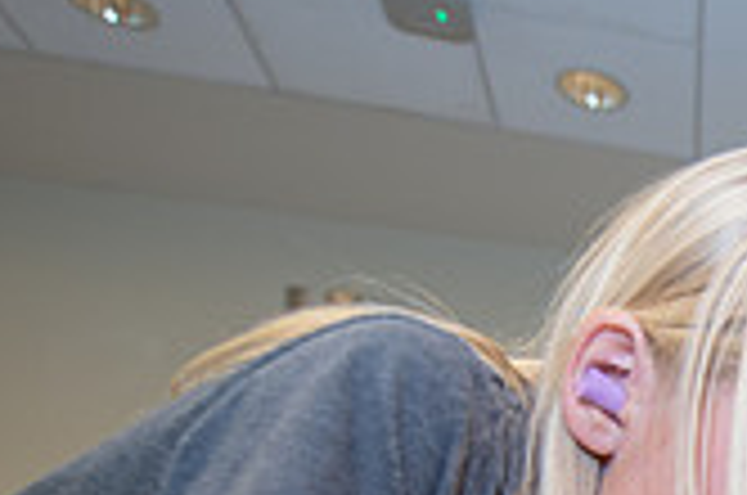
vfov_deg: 20.6
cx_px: 1097
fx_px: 1139
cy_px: 764
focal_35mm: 55
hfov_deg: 26.8
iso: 400
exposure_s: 1/160
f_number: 2.8
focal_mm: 14
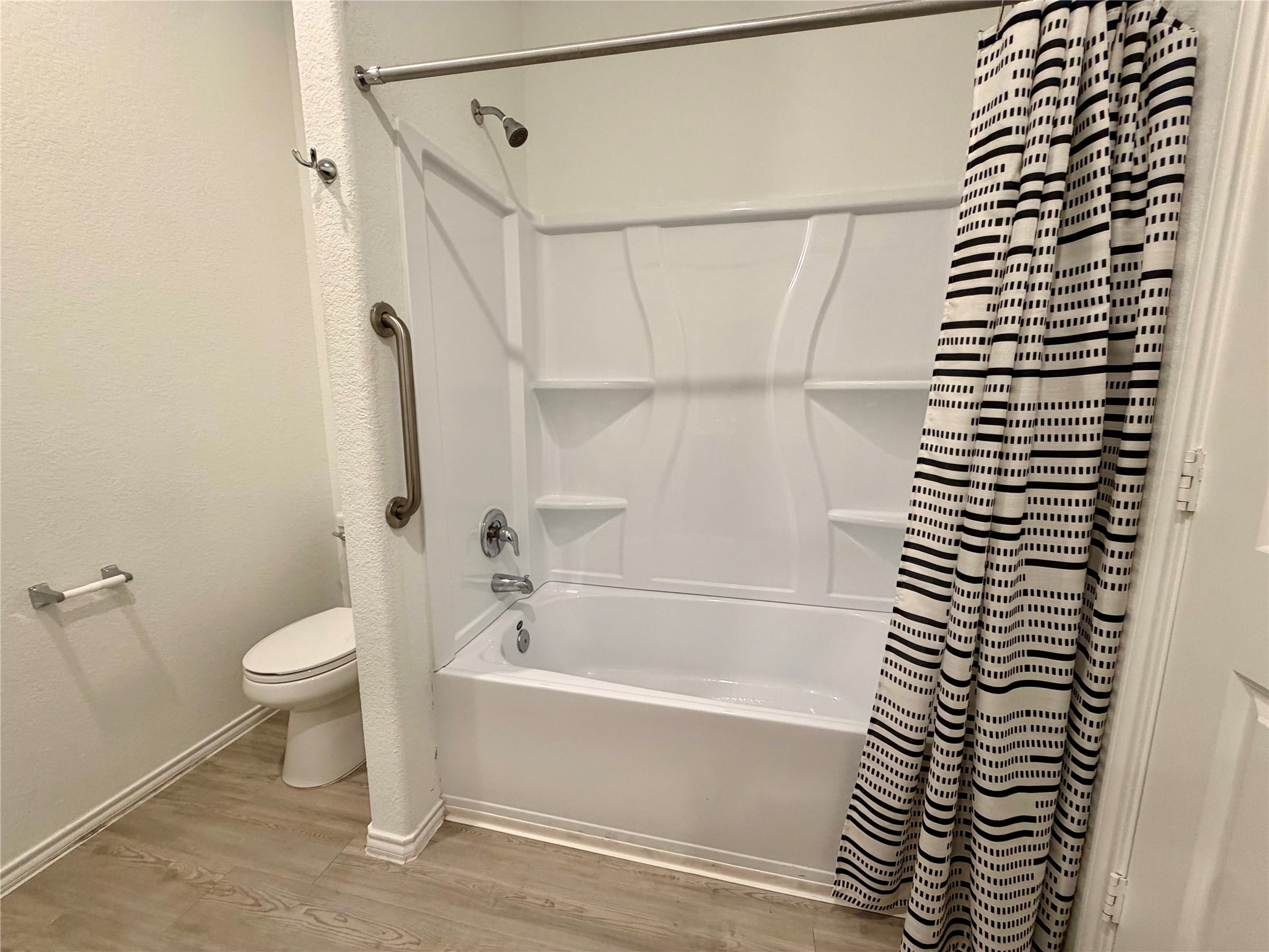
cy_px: 476
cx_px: 634
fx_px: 513
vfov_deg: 85.7
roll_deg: -1.1
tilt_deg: -10.4
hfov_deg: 102.1
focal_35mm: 14
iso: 200
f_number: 2.2
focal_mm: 2.22
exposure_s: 1/60
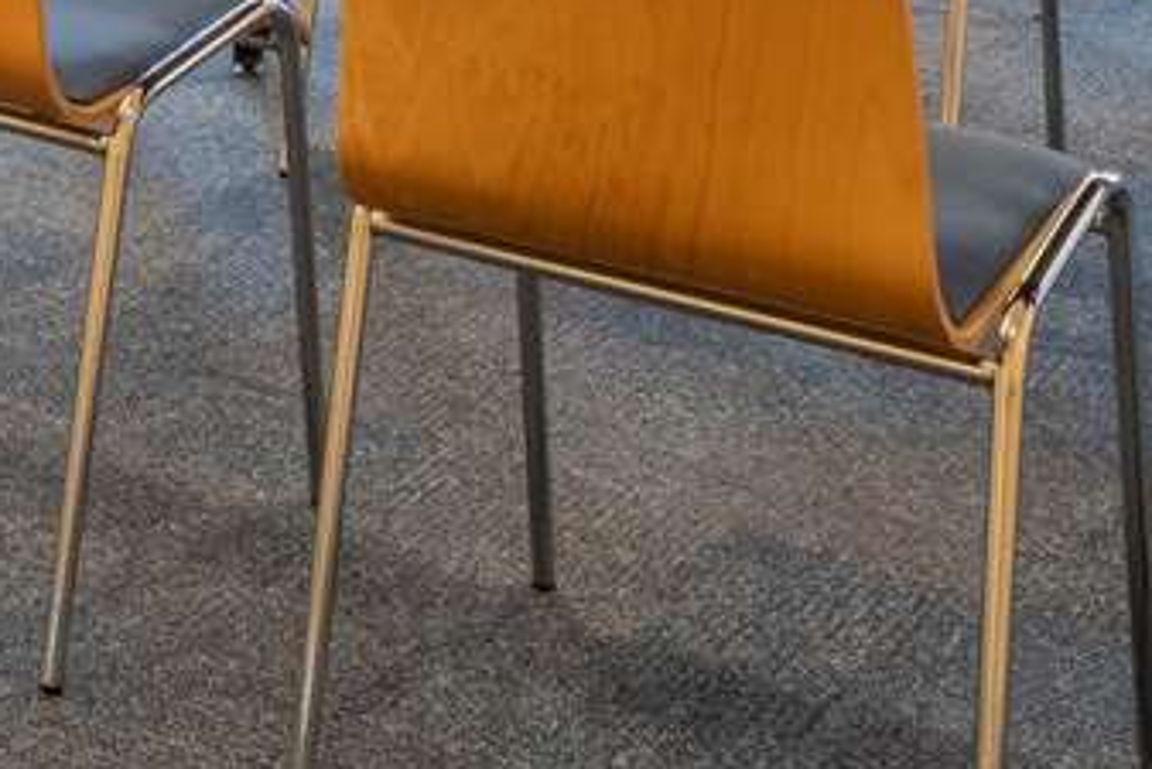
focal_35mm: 89
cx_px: -352
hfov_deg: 20.8
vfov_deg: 13.0
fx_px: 2849
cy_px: -848
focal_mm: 13.2
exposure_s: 1/8
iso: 200
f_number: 11
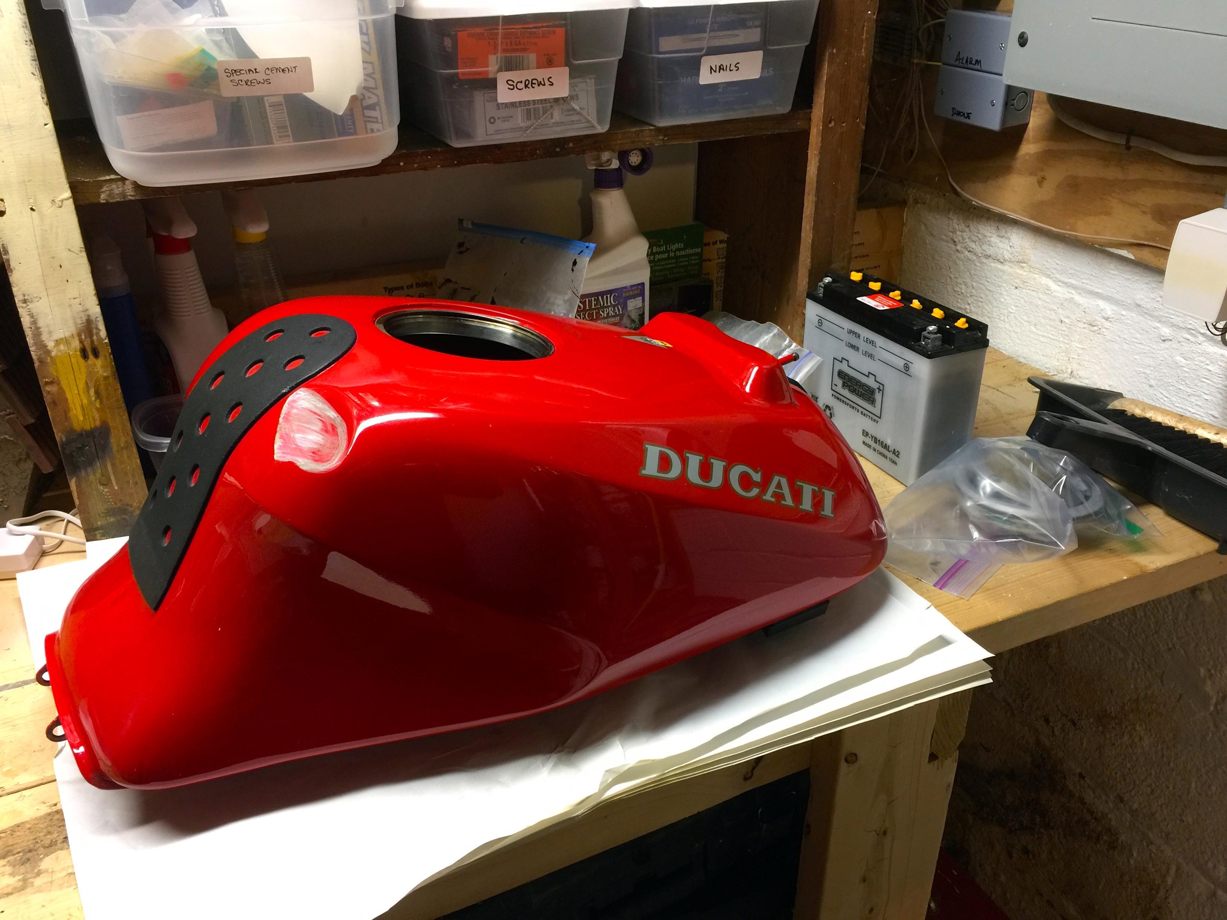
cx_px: 614
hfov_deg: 61.7
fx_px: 1028
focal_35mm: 29
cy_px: 460
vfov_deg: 48.2
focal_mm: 4.15
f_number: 2.2
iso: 64
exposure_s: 1/15
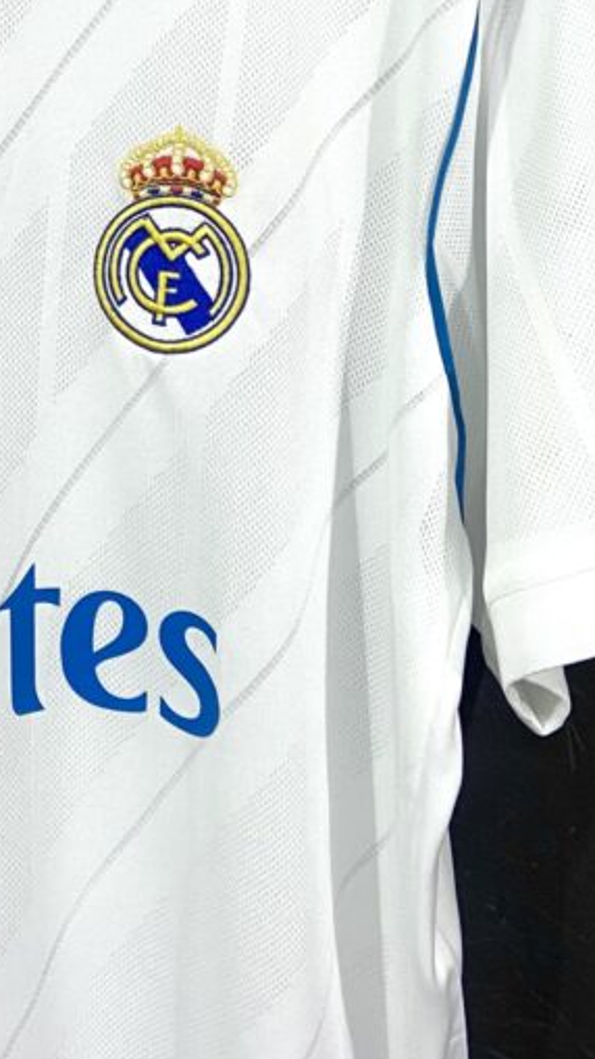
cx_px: -94
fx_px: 1600
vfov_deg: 35.8
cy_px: 258
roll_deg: +0.6
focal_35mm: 57
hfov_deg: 19.9
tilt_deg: -5.6
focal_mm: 4.25
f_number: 1.8
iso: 100
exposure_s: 1/60
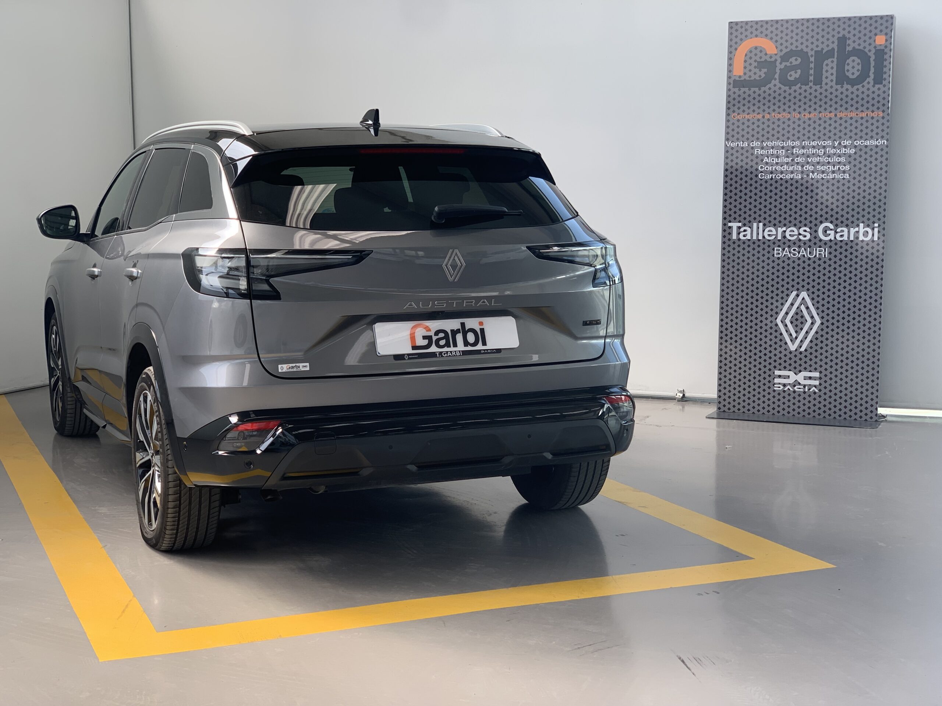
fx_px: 1415
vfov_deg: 28.0
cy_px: 353
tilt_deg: -6.1
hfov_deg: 36.8
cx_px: 471
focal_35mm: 52
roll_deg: -0.5
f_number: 2.4
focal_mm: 6
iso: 16
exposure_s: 1/127
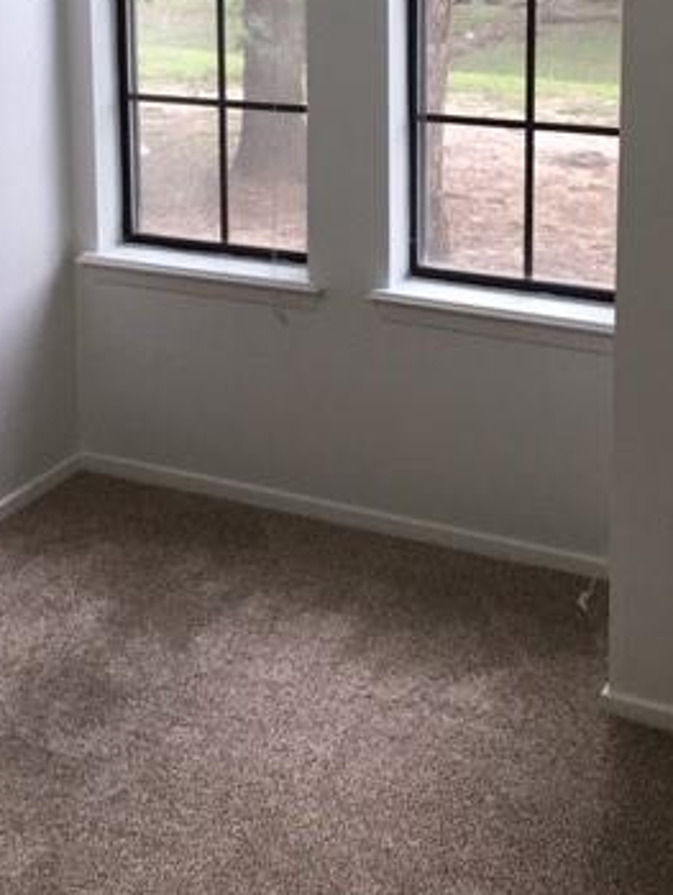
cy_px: 105
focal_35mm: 53
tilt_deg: -9.0
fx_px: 1372
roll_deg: +0.4
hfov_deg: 27.5
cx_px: 371
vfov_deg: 34.3
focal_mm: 4.15
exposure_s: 1/40
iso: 32
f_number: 2.2
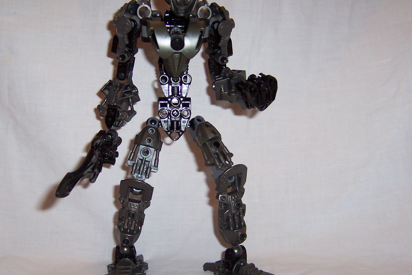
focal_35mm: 43
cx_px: 186
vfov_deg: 31.2
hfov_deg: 45.4
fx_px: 492
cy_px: 130
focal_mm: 5.6
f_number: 2.8
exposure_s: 1/60
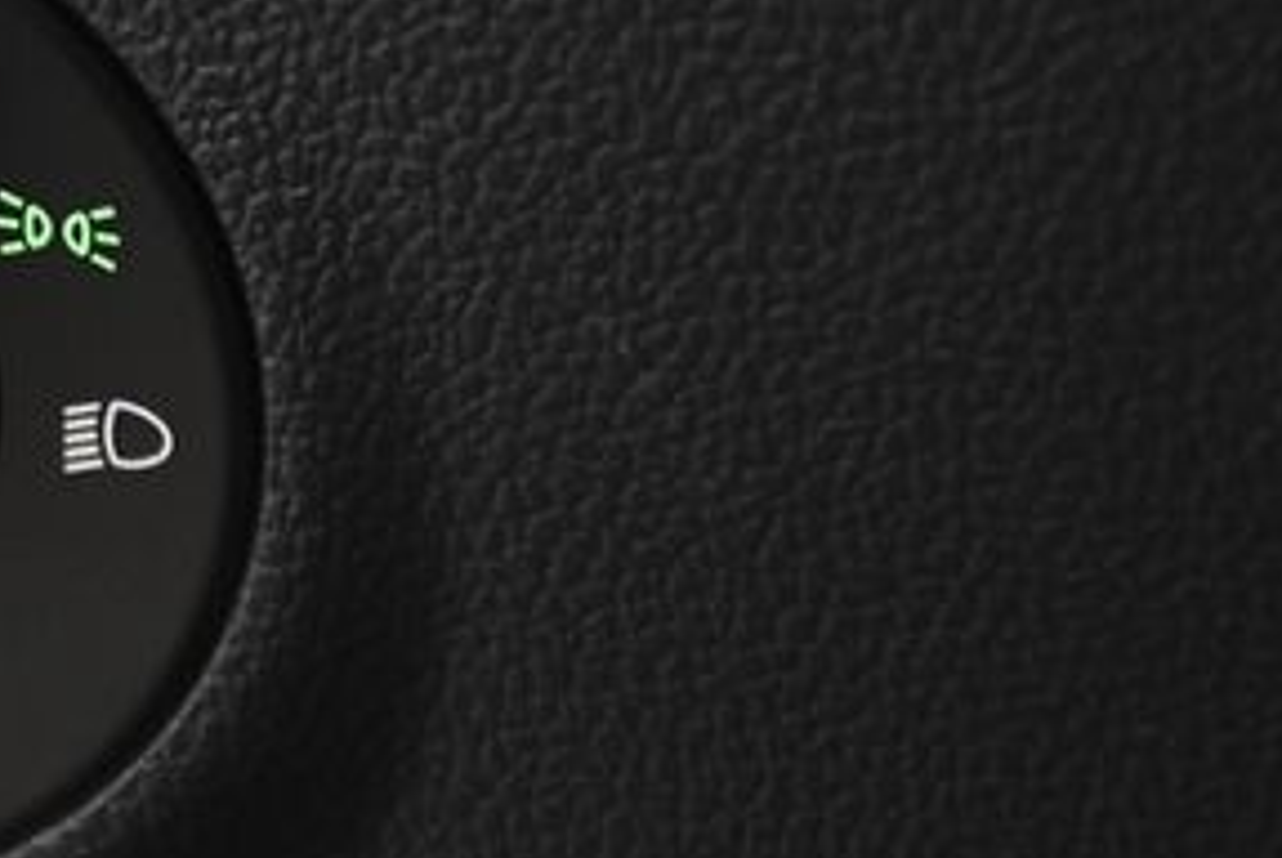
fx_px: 16683
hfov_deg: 4.4
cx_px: -4
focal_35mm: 468
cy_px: 413
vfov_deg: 2.9
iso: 2000
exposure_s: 1/125
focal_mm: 140
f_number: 5.6
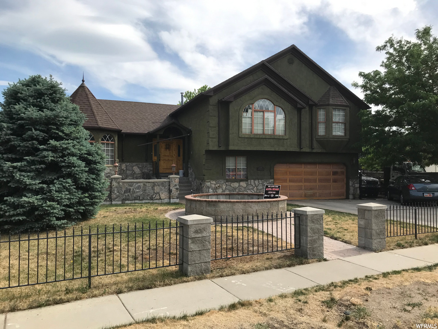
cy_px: 164
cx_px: 219
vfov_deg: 49.7
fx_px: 354
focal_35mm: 28
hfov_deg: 63.4
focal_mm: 3.99
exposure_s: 1/1996
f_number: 1.8
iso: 20
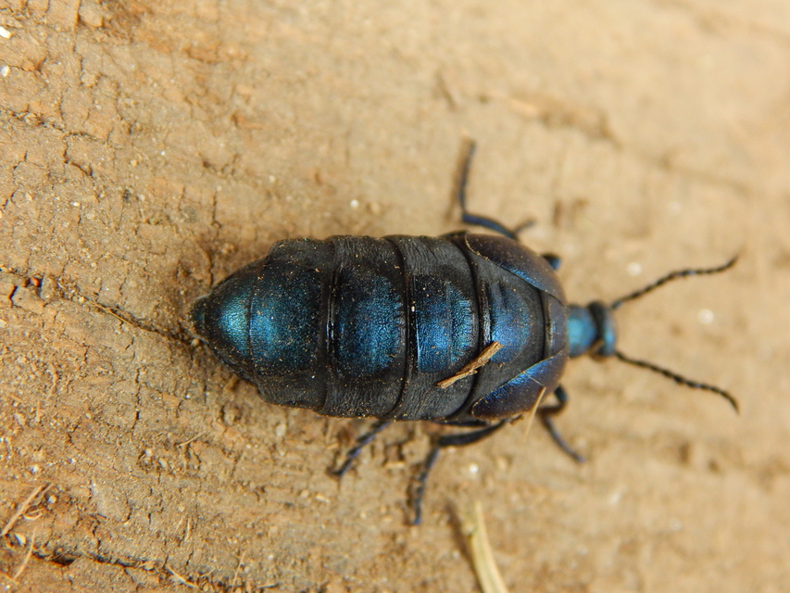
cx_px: 395
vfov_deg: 19.6
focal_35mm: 75
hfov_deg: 26.0
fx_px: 1712
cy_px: 296
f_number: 4.2
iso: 400
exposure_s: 1/160
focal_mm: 13.5
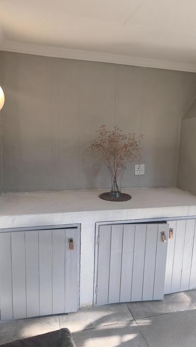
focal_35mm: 26
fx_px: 240
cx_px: 112
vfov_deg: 71.9
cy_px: 176
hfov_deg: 44.3
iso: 100
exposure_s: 1/100
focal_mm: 6.14
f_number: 1.65
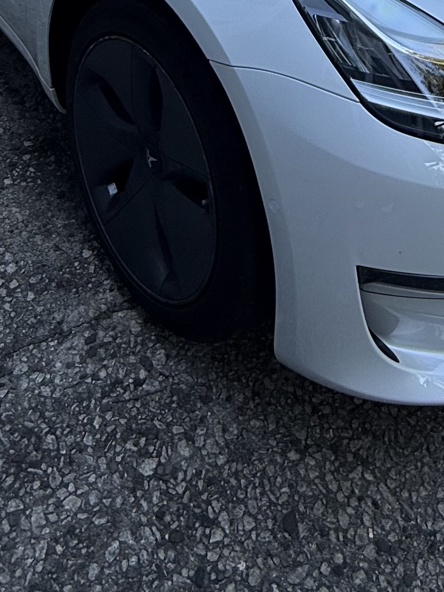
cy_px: -23
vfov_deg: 42.8
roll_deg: -6.1
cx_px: 299
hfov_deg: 39.1
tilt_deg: -14.5
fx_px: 616
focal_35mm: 36
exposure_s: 1/99
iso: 50
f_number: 2.2
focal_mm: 2.22
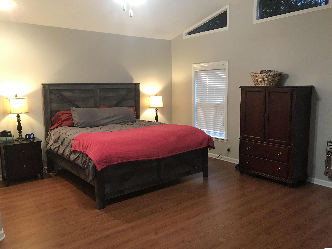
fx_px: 278
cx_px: 166
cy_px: 125
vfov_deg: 48.2
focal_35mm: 29
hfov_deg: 61.7
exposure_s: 1/15
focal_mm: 3.99
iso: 80
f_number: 1.8
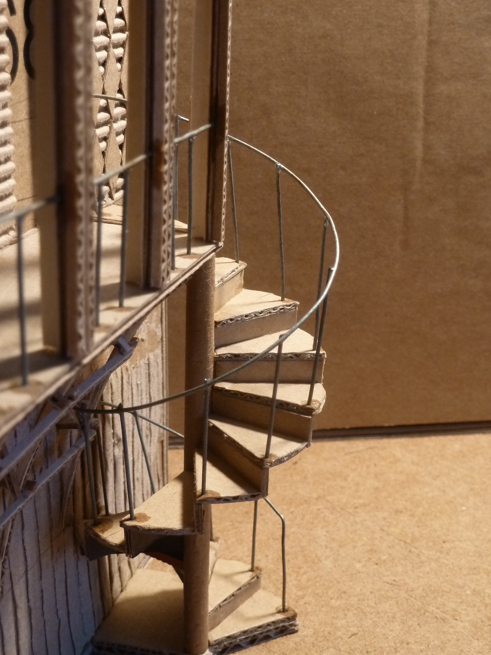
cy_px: 343
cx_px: 250
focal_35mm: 52
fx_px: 984
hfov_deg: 28.0
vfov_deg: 36.8
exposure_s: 1/30
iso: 250
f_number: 3.8
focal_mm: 7.9
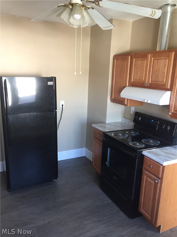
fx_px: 198
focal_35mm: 29
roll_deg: -0.9
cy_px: 118
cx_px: 88
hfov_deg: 48.2
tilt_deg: -13.2
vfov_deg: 61.7
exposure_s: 1/30
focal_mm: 4.15
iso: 125
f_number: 2.2
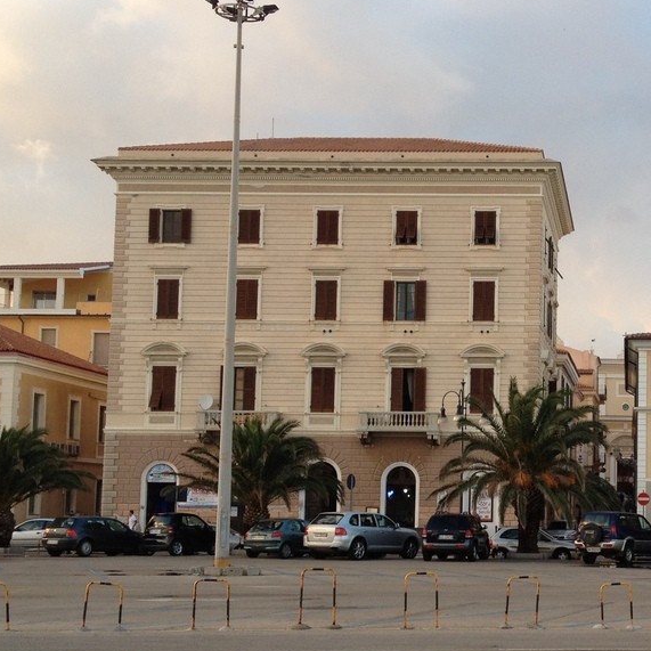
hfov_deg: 25.6
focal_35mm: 65
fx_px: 1383
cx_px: 587
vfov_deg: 26.4
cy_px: 396
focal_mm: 4.28
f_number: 2.4
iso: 64
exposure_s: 1/120
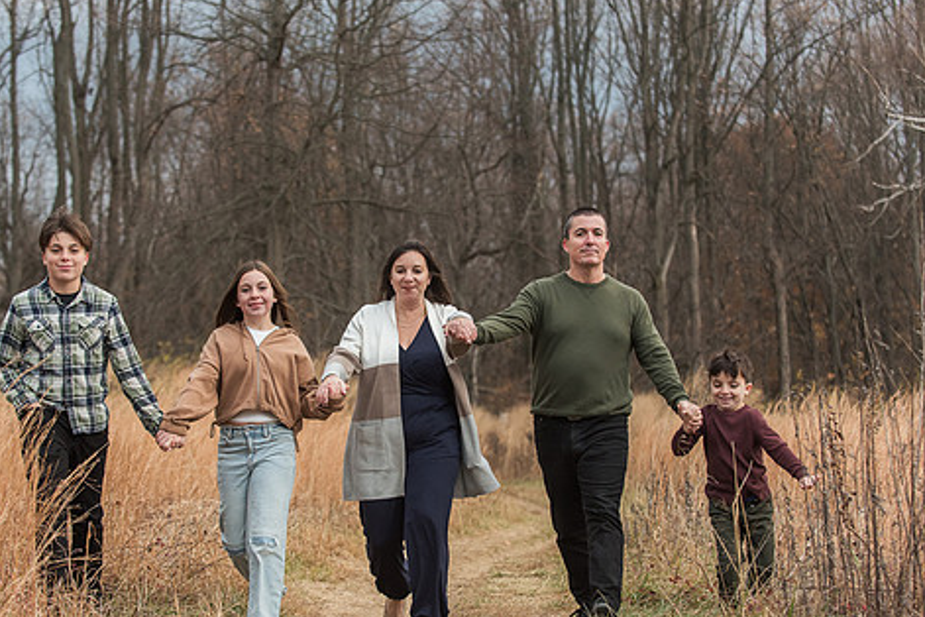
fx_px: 2312
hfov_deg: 22.6
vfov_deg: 15.2
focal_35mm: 90
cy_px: 354
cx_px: 421
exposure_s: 1/800
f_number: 3.5
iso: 1000
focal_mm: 70
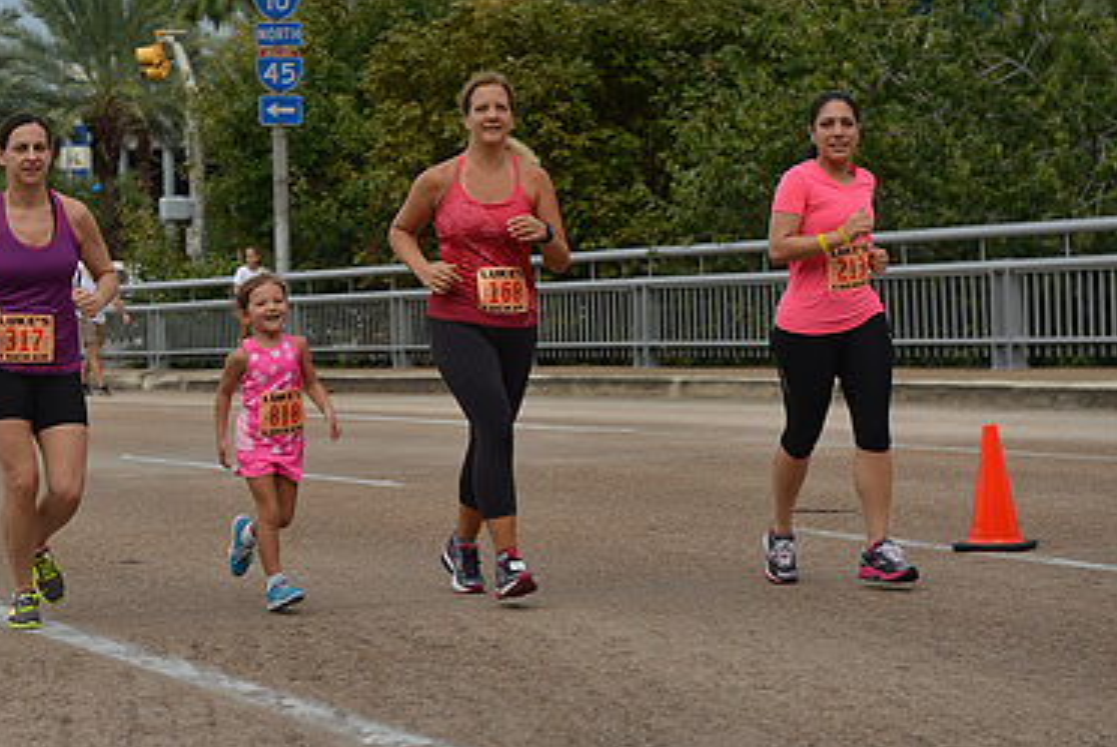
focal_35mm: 109
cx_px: 267
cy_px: 256
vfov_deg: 12.6
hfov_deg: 18.6
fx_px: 3386
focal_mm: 70
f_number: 5.6
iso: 100
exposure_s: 1/160
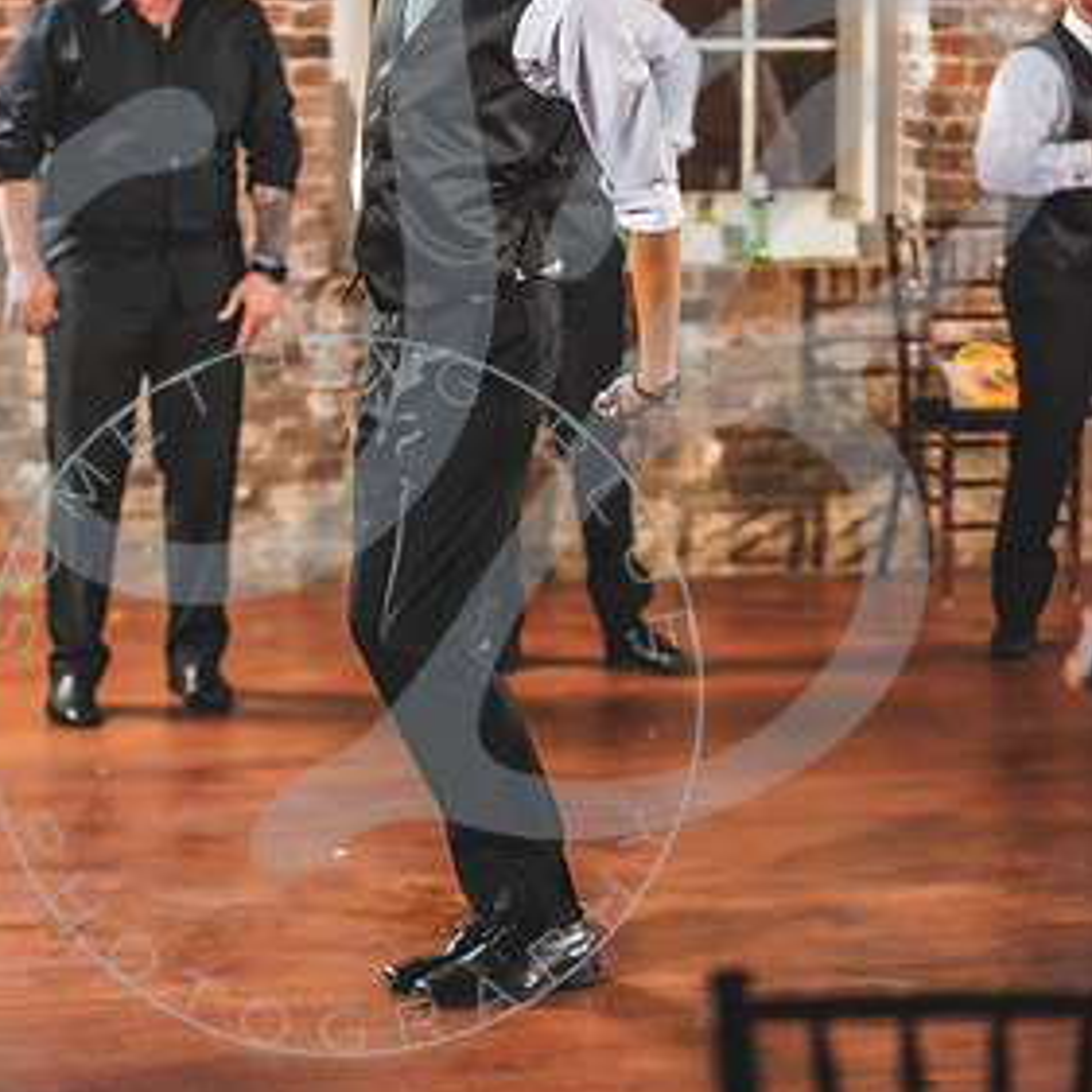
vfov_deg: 14.9
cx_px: 517
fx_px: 4176
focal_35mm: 117
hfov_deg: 14.9
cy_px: 400
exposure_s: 1/200
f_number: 2.8
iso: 1250
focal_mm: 86
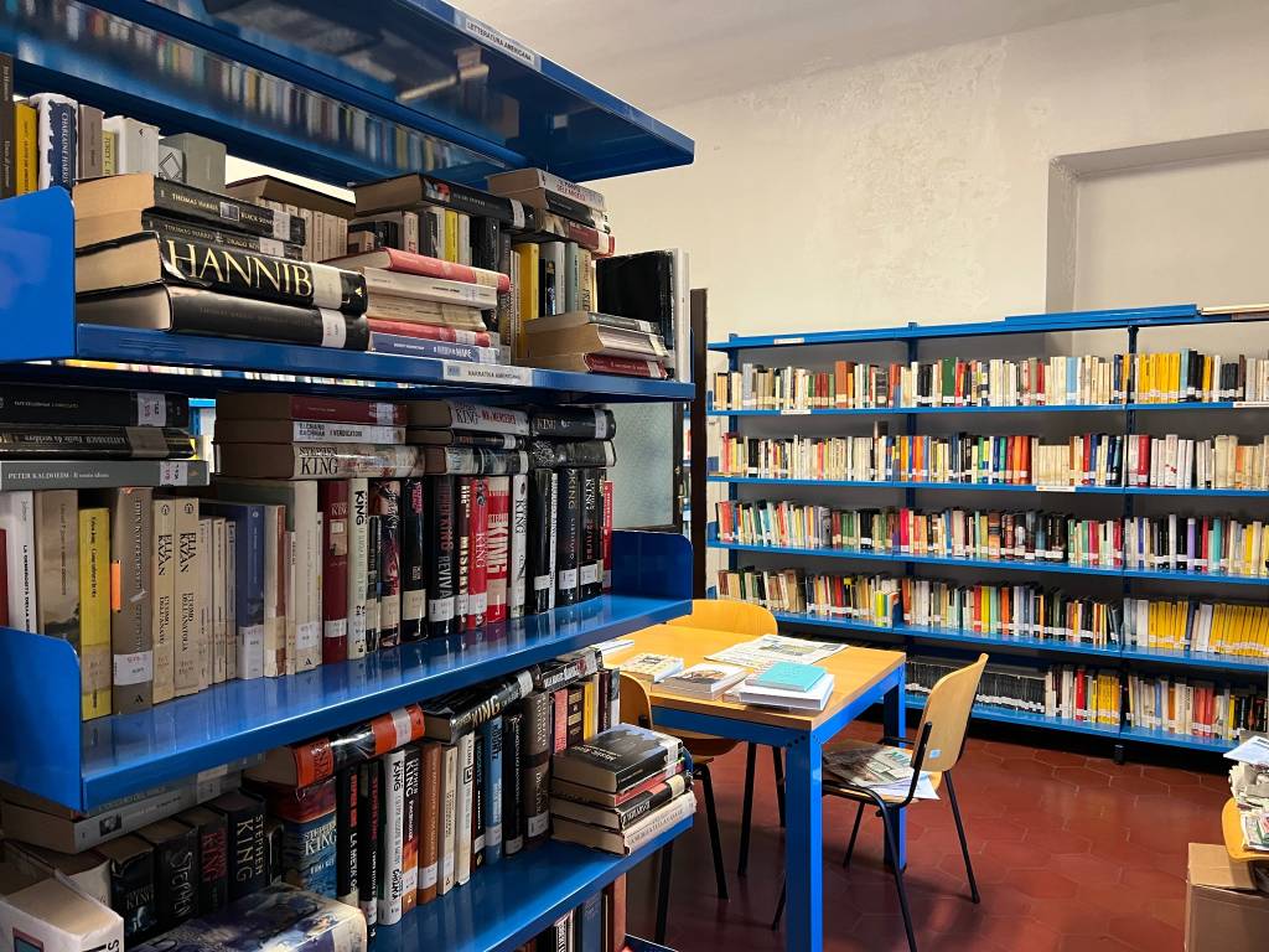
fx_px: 953
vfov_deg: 53.1
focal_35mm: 26
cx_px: 634
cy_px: 476
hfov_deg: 67.3
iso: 250
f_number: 1.5
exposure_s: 1/50
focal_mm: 5.7
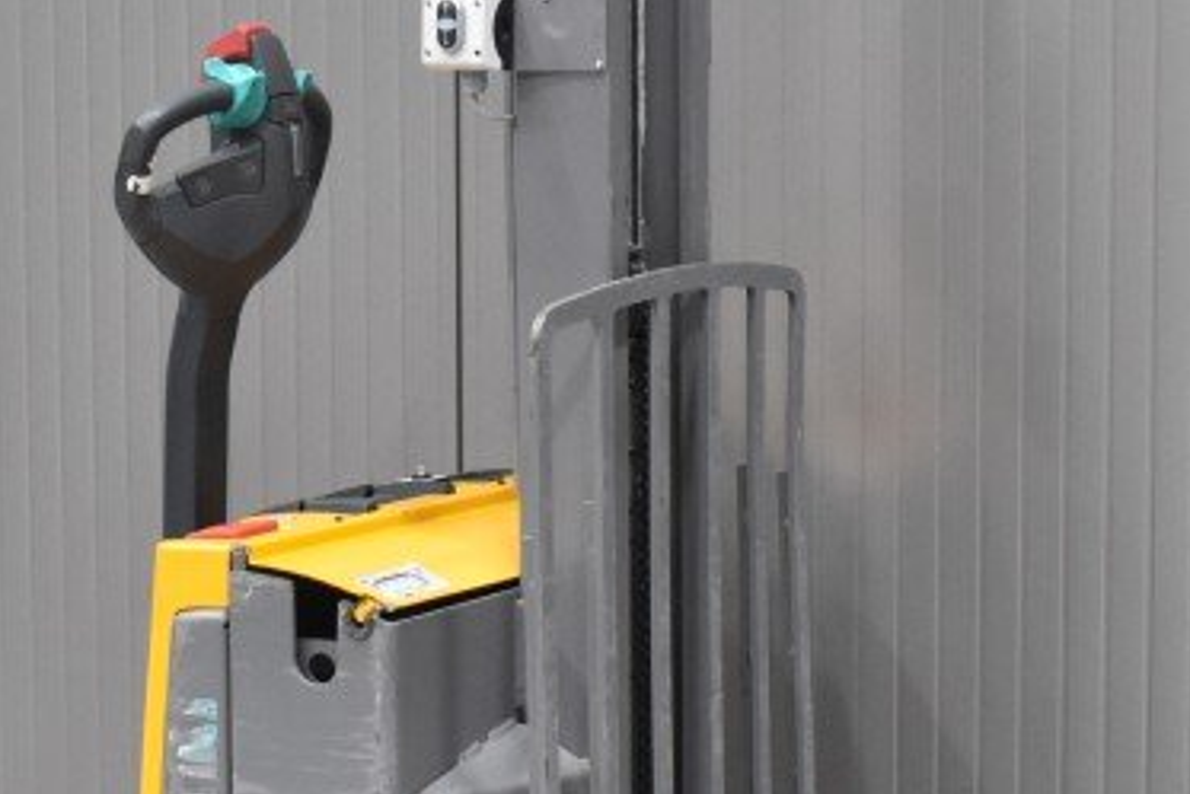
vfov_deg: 11.4
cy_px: 472
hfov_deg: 17.0
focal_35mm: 121
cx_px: 680
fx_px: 3988
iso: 1600
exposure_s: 1/60
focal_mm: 25
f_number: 4
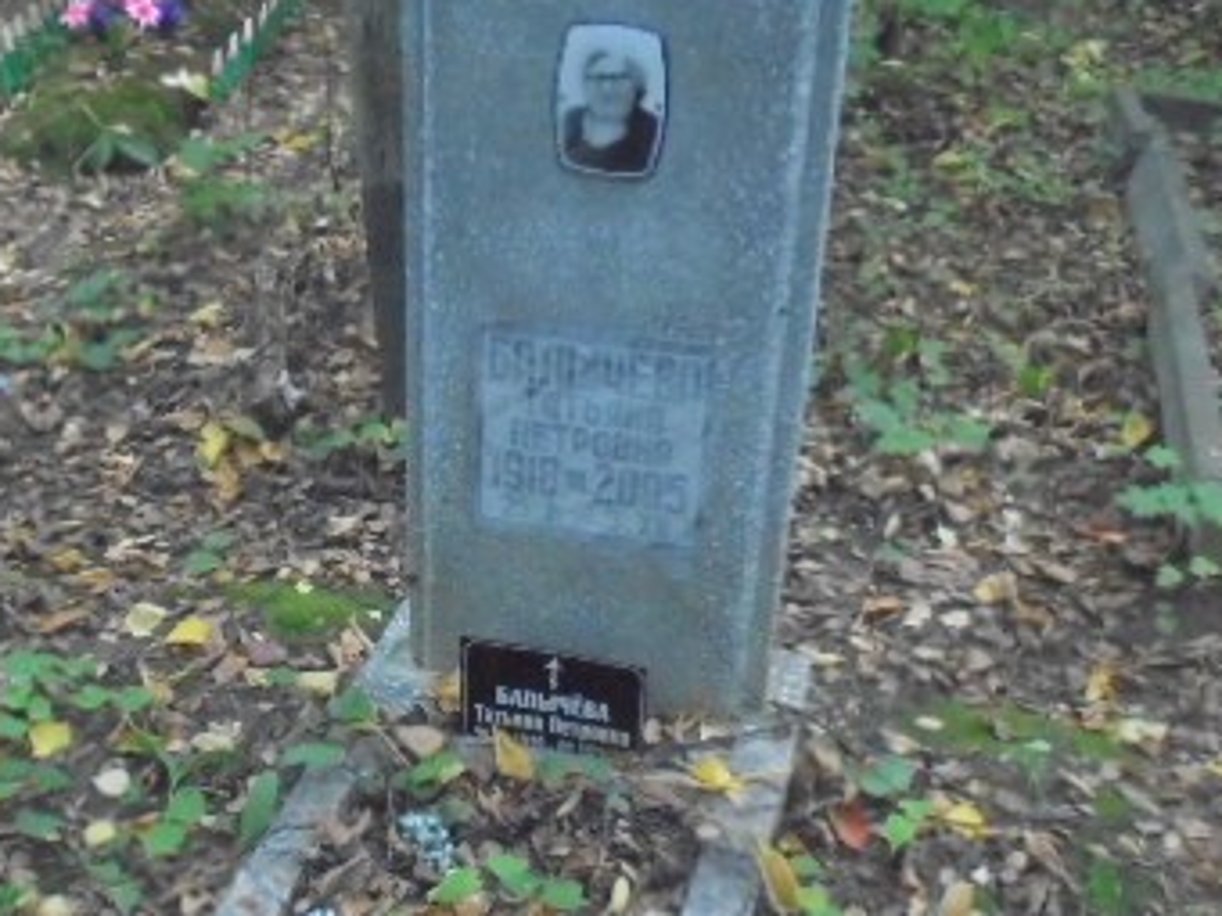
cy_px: 571
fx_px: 1730
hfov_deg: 38.6
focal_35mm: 49
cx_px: 442
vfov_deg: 29.6
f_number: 3.5
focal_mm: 4.6
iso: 800
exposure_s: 1/100
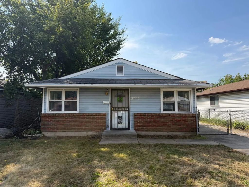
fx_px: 173
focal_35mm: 24
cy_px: 94
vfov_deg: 56.8
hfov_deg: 71.6
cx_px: 124
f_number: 1.78
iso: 100
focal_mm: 6.76
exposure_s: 1/3584
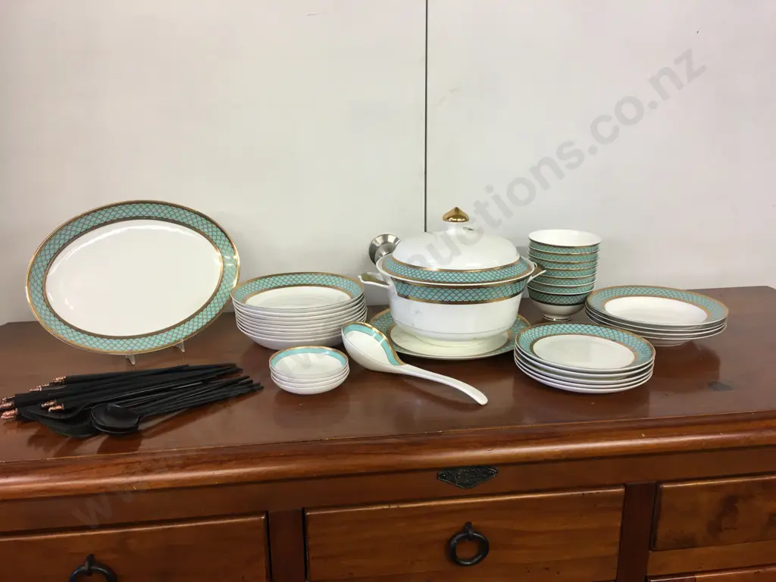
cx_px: 388
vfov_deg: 48.2
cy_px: 291
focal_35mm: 29
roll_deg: +0.9
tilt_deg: -13.5
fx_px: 650
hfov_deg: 61.7
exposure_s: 1/17
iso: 32
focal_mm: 4.15
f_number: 2.2
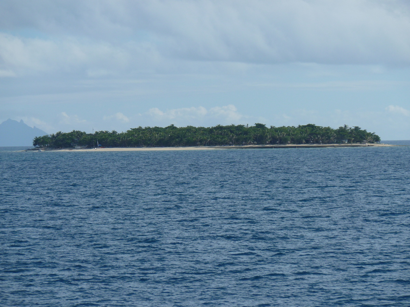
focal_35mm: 225
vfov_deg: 6.6
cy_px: 154
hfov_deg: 8.8
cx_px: 205
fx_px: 2665
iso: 80
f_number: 5.6
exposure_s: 1/500
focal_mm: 37
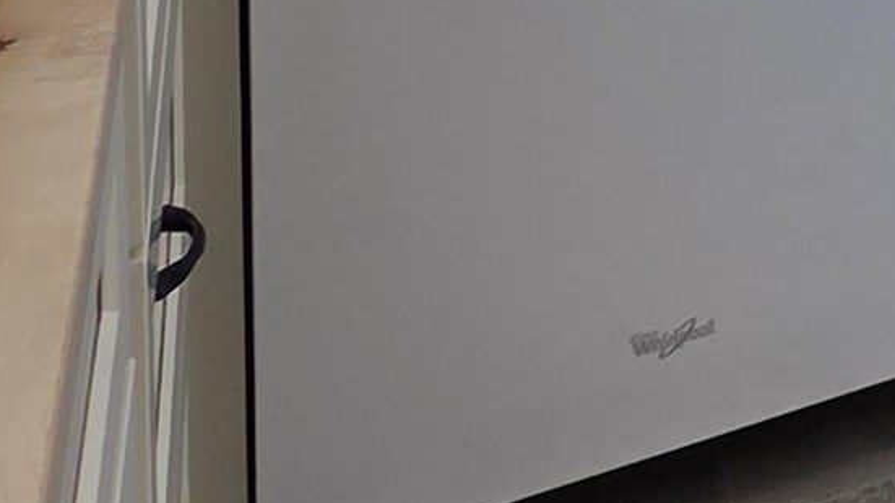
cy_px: -889
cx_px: 1658
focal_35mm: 79
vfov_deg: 11.2
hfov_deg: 19.3
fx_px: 1875
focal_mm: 2.2
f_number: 2.2
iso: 50
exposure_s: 1/203
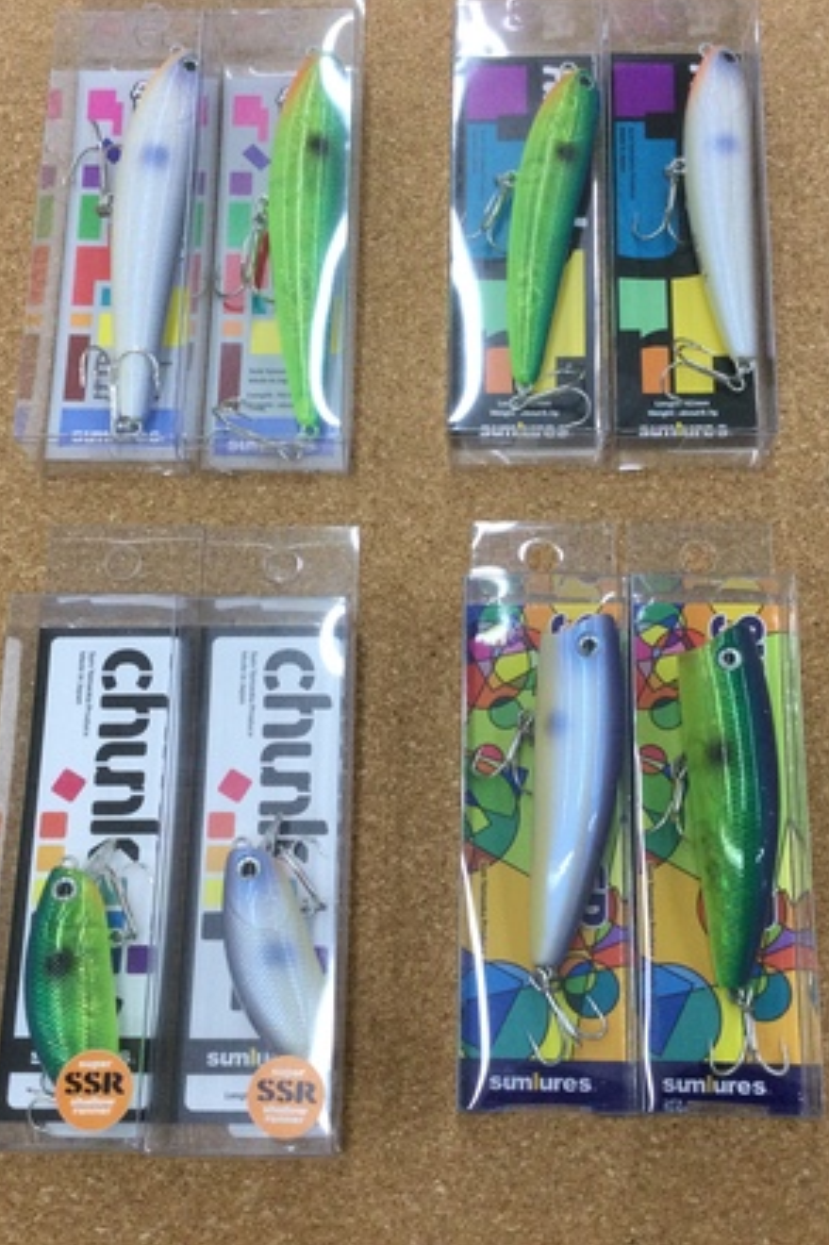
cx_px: 450
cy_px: 617
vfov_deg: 44.5
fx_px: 1521
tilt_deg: -72.2
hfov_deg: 30.5
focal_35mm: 44
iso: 25
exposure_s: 1/30
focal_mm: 3.3
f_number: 2.4
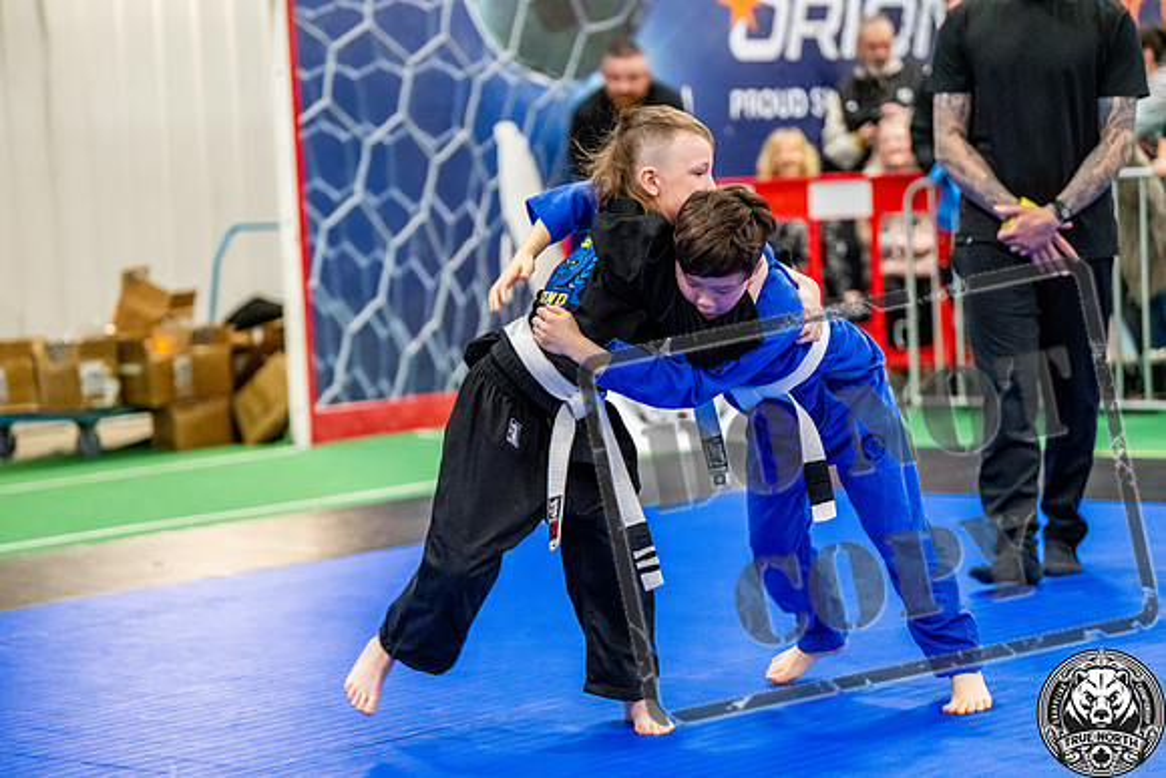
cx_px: 583
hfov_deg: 20.6
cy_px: 389
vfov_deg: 13.8
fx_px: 3207
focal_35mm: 99
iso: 6400
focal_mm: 99
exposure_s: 1/500
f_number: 2.8
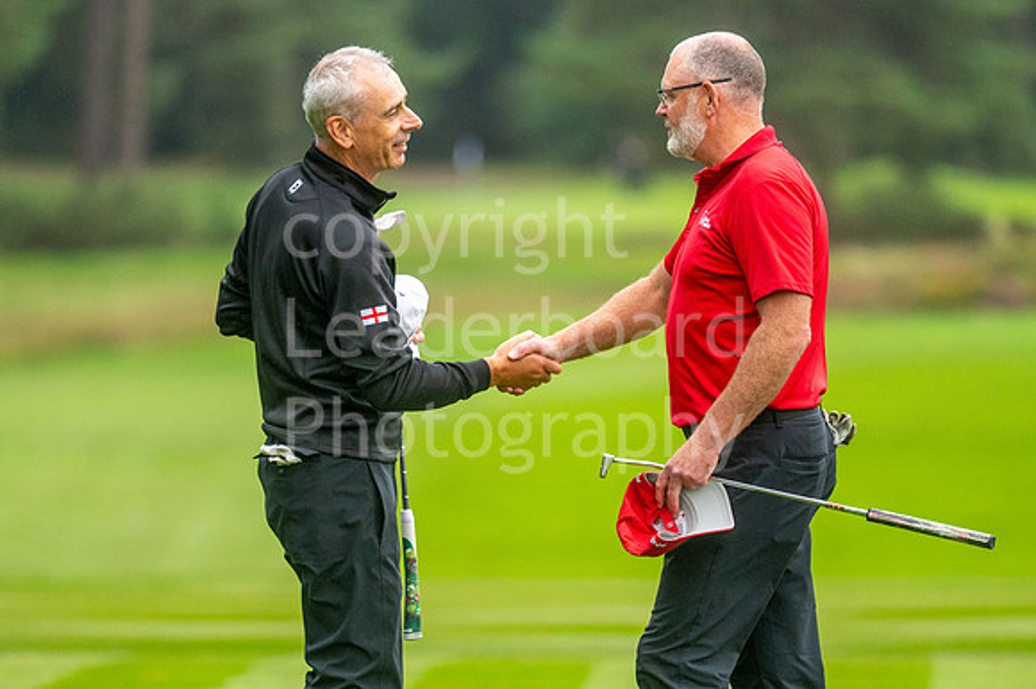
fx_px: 12942
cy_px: 344
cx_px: 518
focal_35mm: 450
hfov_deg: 4.6
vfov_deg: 3.1
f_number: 4
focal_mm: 300
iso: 800
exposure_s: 1/1000
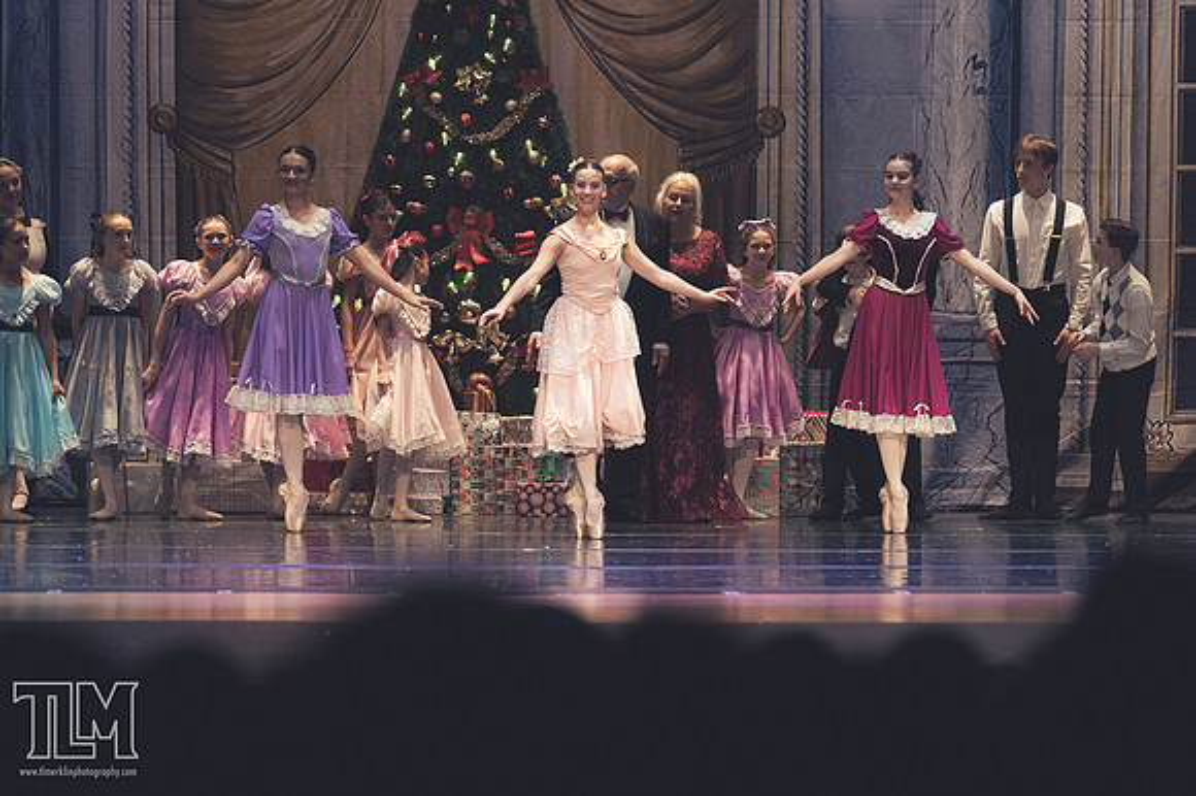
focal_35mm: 202
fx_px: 6707
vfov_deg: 6.8
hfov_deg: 10.2
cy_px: 398
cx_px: 598
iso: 800
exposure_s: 1/320
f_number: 2.8
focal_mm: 135
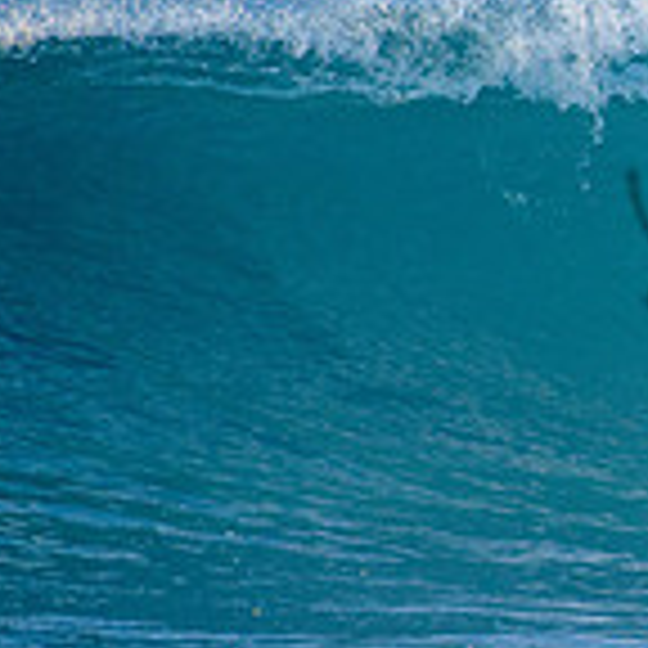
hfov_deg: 1.0
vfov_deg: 1.0
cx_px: 1089
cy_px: 200
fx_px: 36279
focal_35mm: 1713
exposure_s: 1/2000
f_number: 5.6
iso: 560
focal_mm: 500
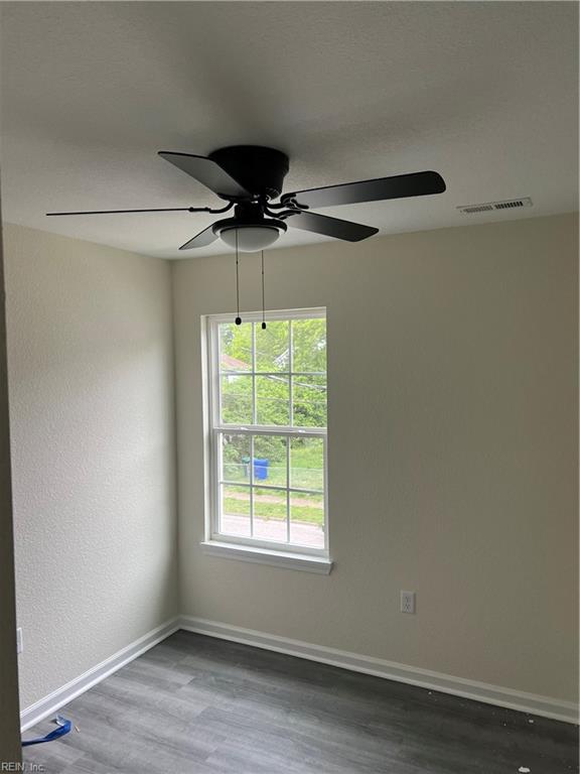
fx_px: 581
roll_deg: +2.0
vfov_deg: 67.3
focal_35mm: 26
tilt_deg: +0.0
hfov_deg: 53.1
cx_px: 290
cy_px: 387
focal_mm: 5.7
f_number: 1.5
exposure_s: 1/120
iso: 125
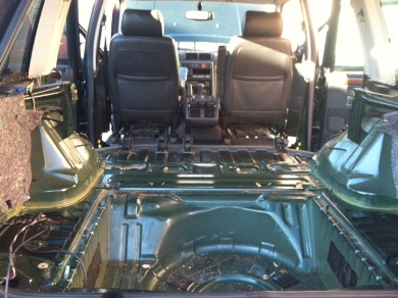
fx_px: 402
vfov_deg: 40.7
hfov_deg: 52.7
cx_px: 199
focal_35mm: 35
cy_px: 149
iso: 80
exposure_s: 1/24
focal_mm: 3.85
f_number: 2.8
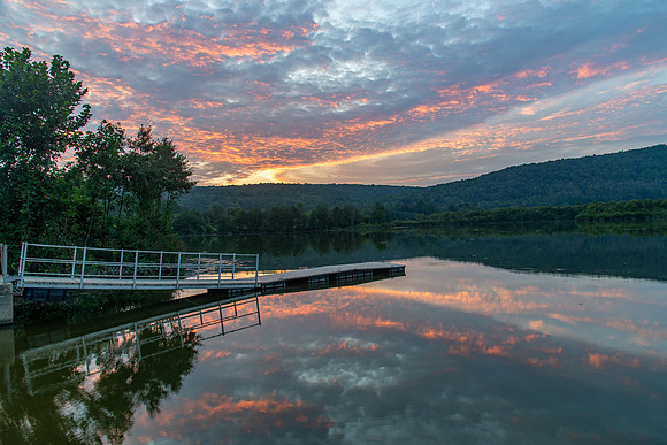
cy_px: 222
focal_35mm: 24
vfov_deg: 53.2
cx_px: 334
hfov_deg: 73.7
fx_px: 445
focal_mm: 24
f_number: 9
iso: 100
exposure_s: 1/6
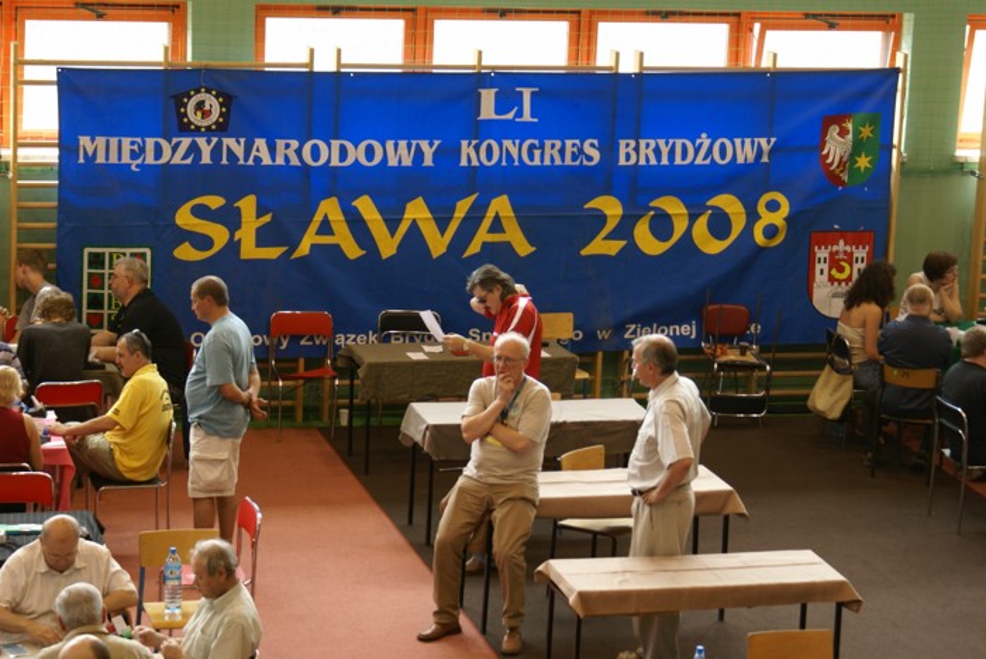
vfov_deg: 13.1
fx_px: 2878
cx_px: 493
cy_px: 330
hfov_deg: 19.4
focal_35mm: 105
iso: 200
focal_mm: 70
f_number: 5.6
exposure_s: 1/30
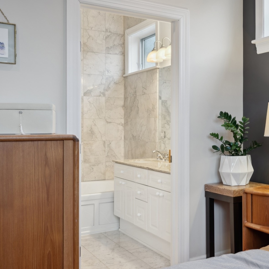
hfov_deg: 37.4
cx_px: 224
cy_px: 129
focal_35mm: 43
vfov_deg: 39.2
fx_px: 378
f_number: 9.5
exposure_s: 1/6
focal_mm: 30
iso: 200
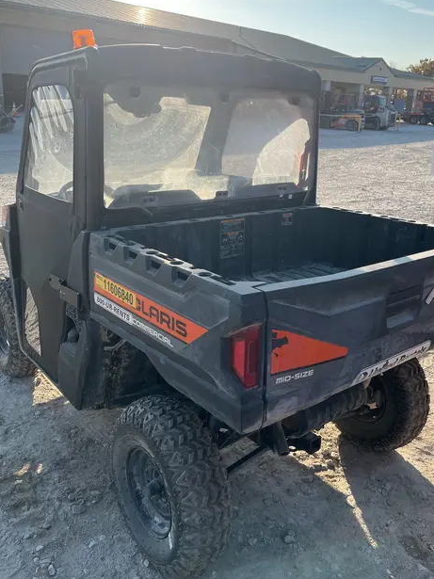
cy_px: 257
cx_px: 242
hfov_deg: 45.3
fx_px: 518
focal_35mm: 31
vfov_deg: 58.2
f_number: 1.6
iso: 50
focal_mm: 5.1
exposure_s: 1/2179
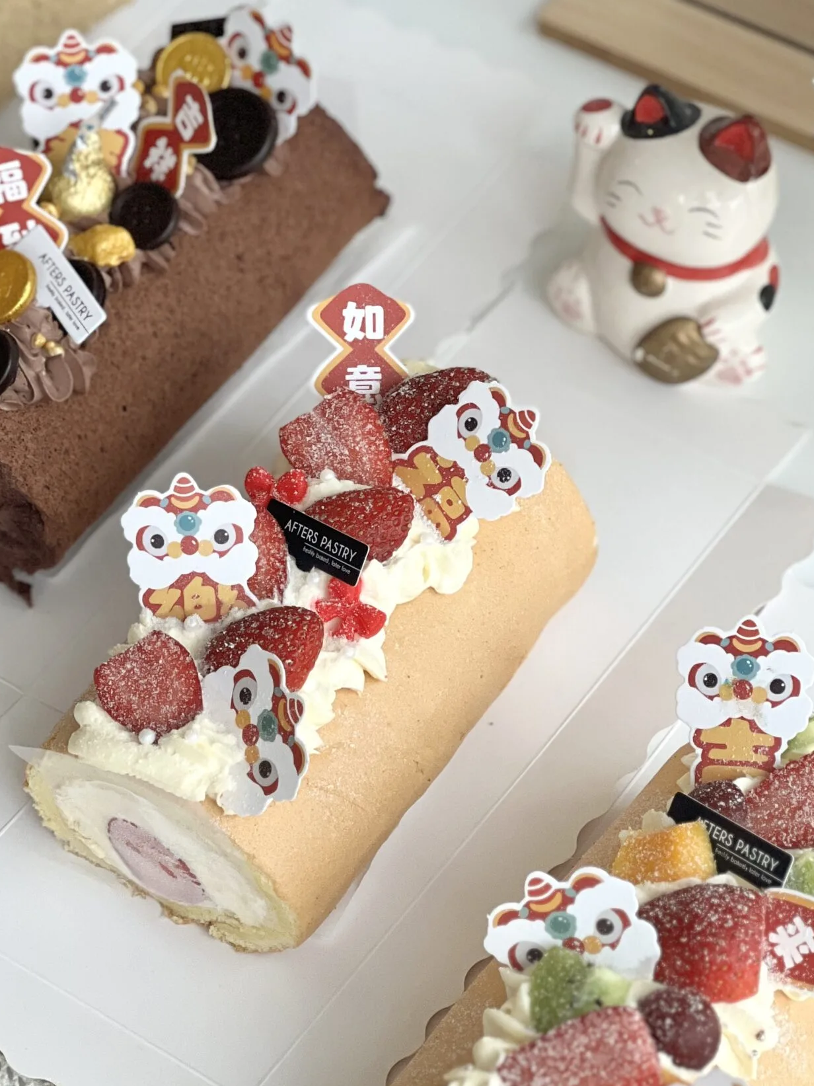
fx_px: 3763
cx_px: 238
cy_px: 581
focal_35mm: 120
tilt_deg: -49.6
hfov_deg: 12.3
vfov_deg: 16.4
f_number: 2.8
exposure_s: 1/100
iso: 160
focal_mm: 9
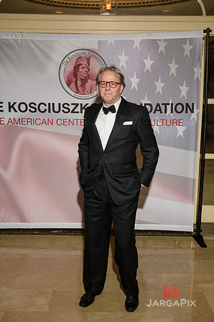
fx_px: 392
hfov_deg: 30.5
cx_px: 107
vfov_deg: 44.5
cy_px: 161
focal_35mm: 44
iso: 1000
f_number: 5
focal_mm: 44
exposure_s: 1/100
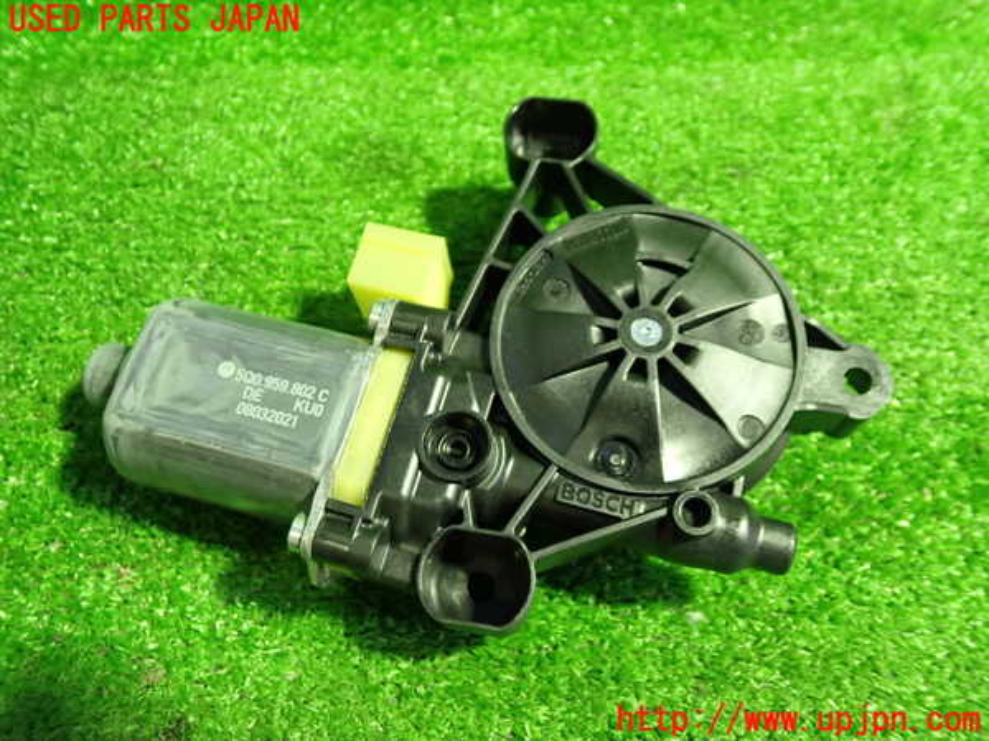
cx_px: 494
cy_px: 370
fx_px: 857
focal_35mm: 30
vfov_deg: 46.8
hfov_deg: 60.0
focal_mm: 5.4
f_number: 2.3
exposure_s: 1/30
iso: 640
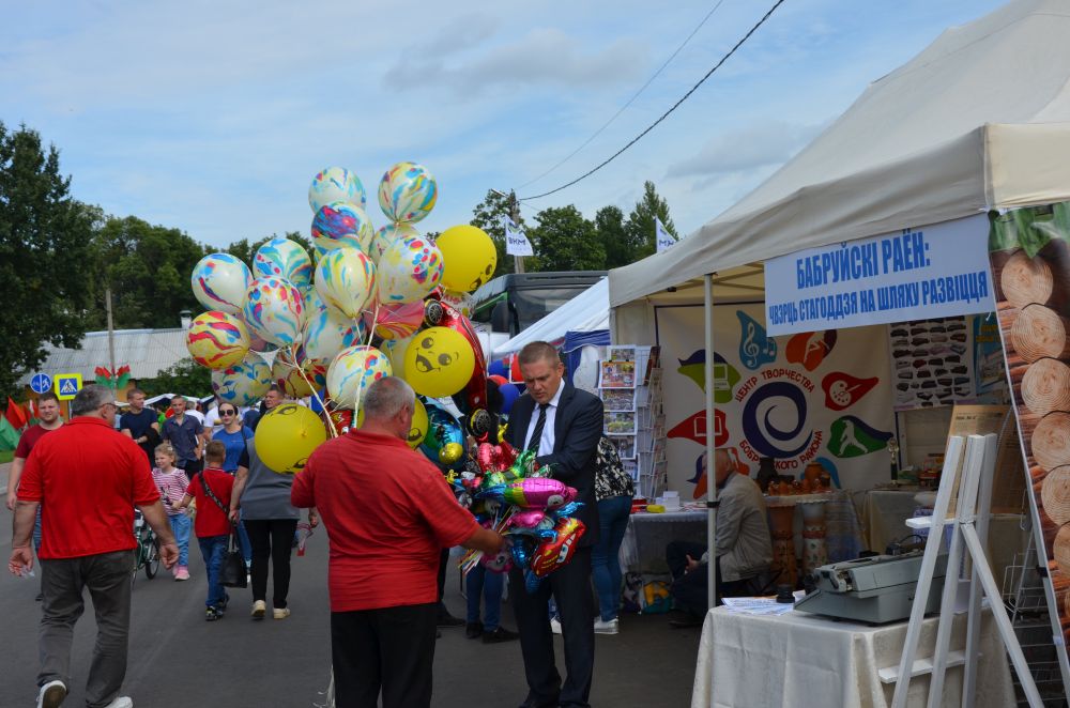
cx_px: 535
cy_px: 354
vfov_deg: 27.9
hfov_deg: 41.2
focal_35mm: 48
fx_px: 1423
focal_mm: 32
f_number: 8
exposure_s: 1/250
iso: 100
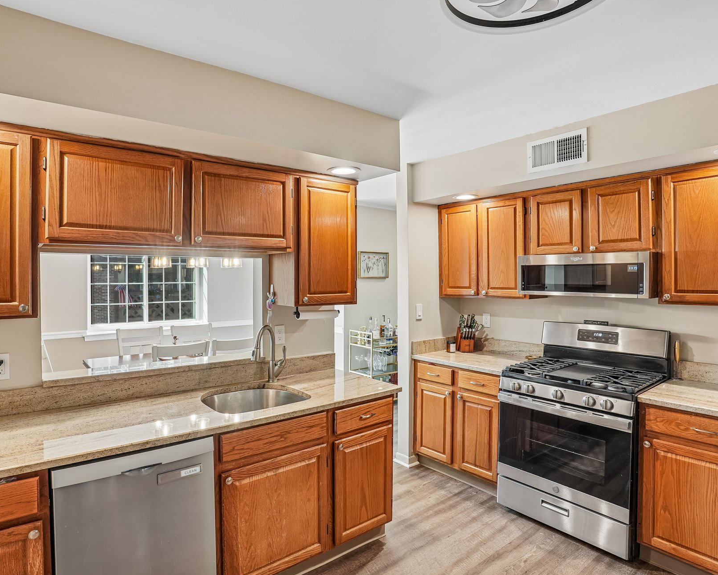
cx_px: 317
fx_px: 404
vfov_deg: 70.9
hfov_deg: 82.9
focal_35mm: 19
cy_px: 286
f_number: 8
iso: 320
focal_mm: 16
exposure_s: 1/20
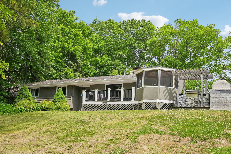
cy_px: 77
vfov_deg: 37.8
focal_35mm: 35
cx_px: 116
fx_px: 225
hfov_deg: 54.4
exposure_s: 1/100
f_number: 8
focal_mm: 35
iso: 100
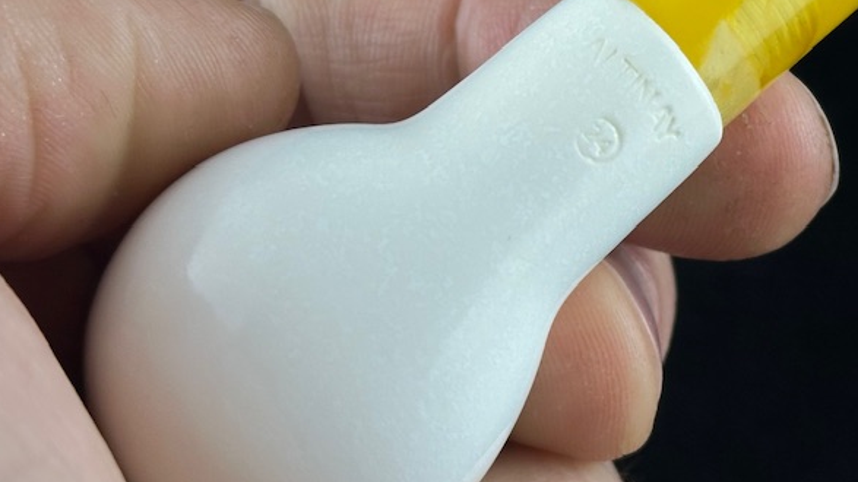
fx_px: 2593
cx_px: 707
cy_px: 42
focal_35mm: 114
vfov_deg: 10.6
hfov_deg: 18.6
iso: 64
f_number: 1.78
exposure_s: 1/541
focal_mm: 6.86
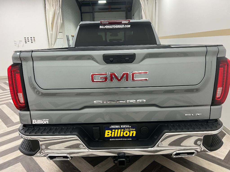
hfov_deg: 67.3
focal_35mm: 26
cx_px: 115
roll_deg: +1.3
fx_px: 173
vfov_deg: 53.1
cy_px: 86
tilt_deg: -13.1
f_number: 1.5
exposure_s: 1/60
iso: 100
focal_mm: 5.7
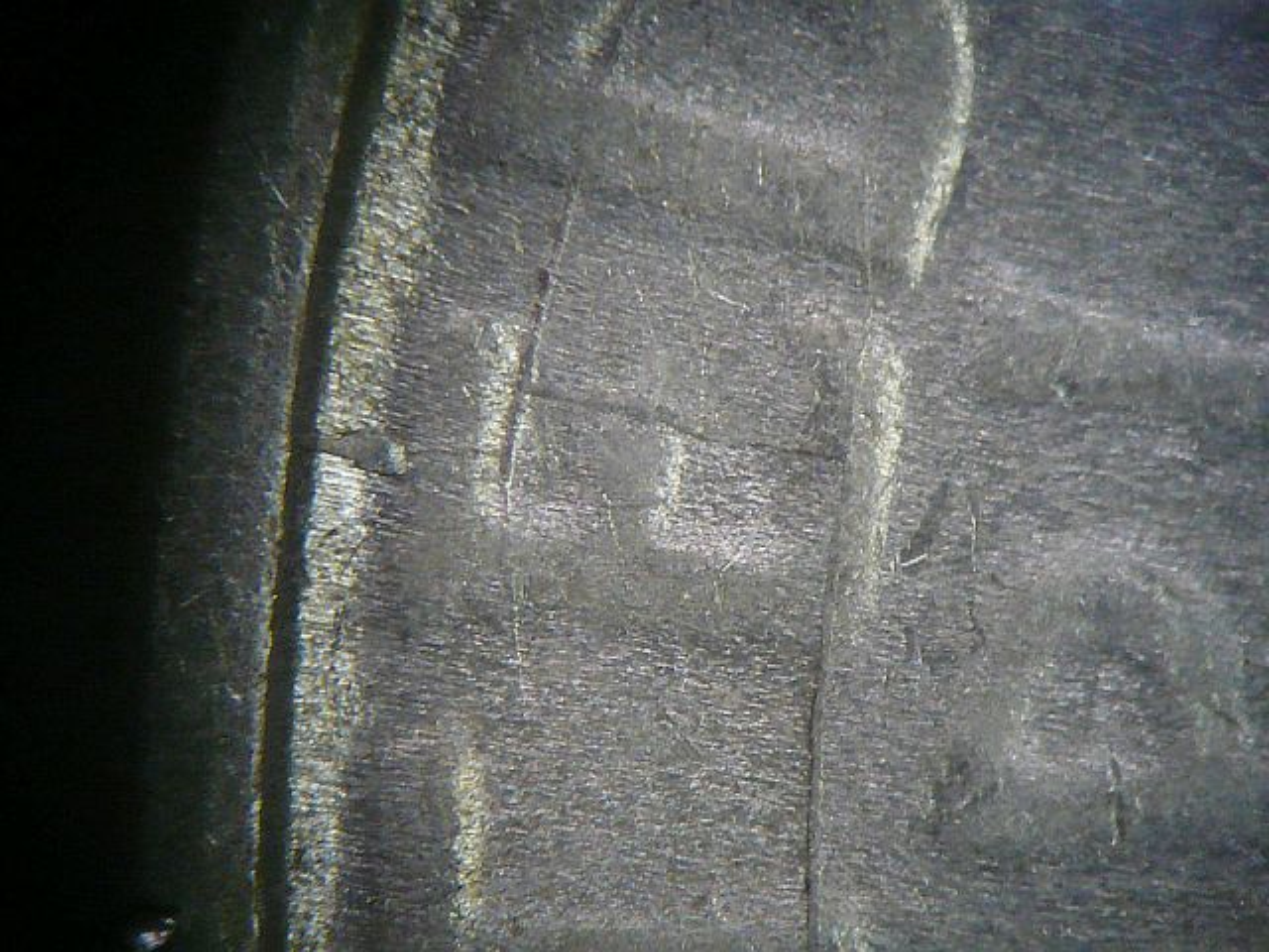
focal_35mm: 64
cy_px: 476
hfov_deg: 30.3
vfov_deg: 22.9
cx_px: 634
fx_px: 2346
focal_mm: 6.9
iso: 200
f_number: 3.3
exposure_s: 1/8
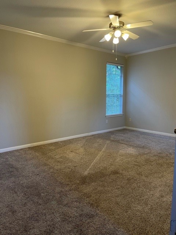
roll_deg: +0.1
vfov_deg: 67.3
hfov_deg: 53.1
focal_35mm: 26
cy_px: 118
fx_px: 176
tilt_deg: -6.7
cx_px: 88
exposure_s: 1/60
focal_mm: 5.1
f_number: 1.6
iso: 125
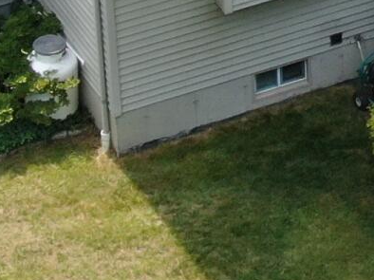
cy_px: -303
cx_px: 736
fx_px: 3866
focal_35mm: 358
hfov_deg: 5.4
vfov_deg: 4.1
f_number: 3.8
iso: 100
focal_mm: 8.42
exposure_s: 1/200
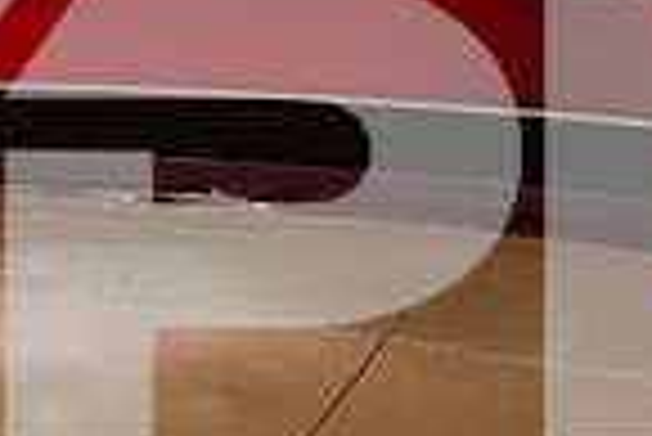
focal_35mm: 96
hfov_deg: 20.2
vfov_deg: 13.0
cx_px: -67
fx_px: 1740
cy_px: -330
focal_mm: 24
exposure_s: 1/250
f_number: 6.3
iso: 200
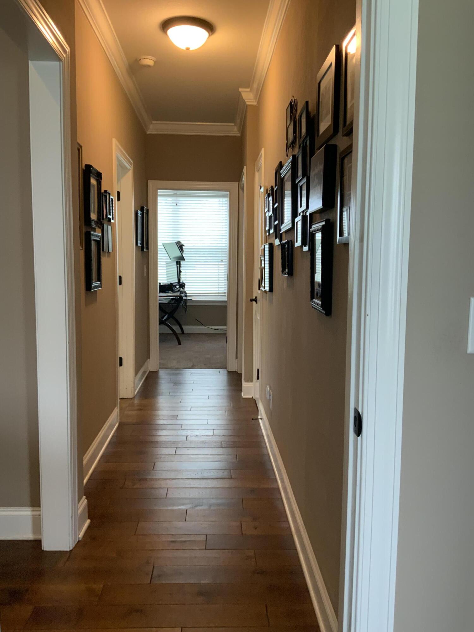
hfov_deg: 48.2
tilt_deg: -6.1
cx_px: 237
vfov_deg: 61.7
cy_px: 316
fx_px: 529
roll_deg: -0.1
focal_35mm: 29
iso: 160
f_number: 1.8
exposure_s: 1/60
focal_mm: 3
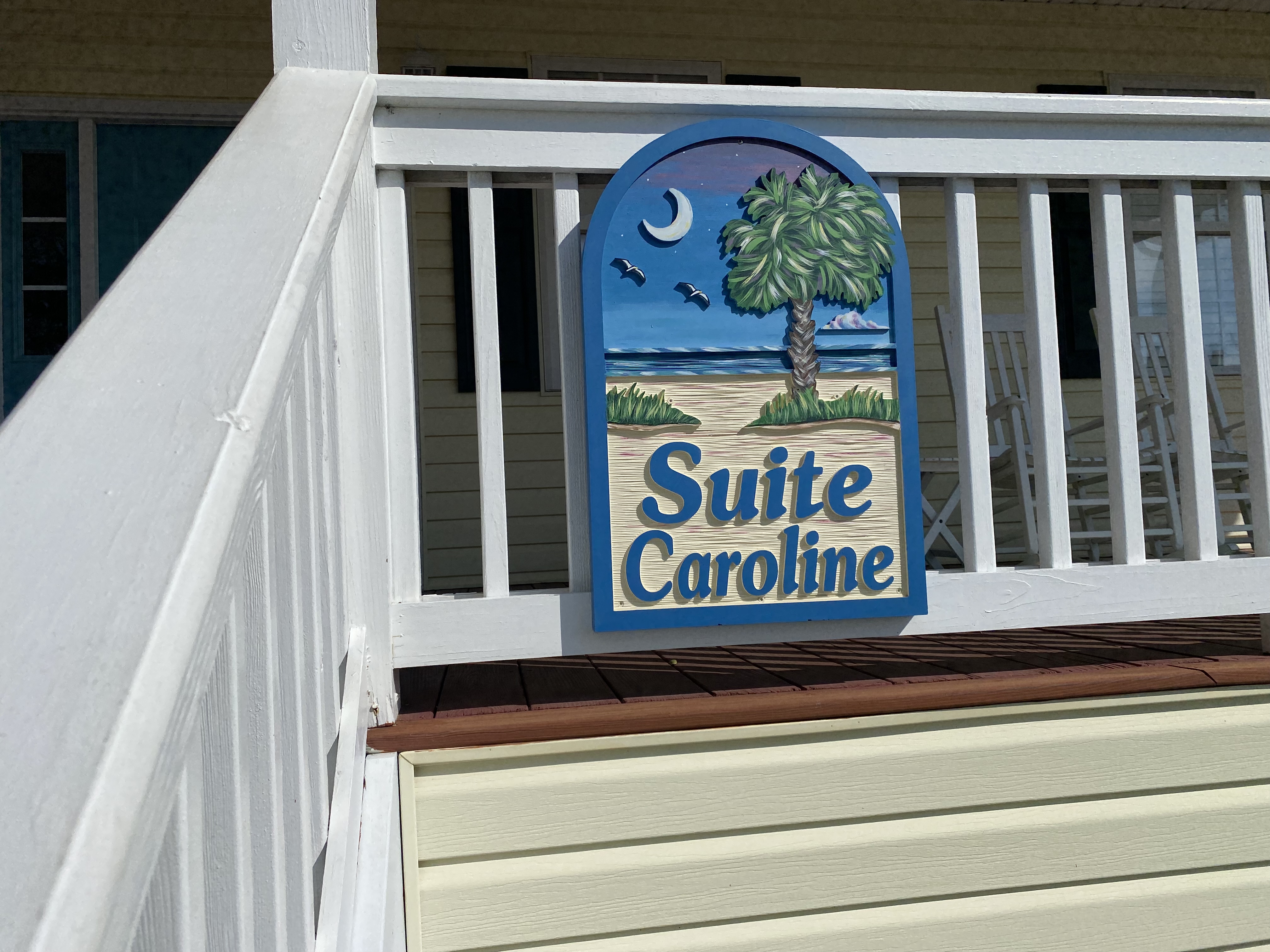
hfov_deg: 67.3
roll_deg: +1.8
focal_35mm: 26
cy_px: 476
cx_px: 635
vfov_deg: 53.1
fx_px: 954
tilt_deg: +2.9
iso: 32
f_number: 1.8
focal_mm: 4.25
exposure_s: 1/9615
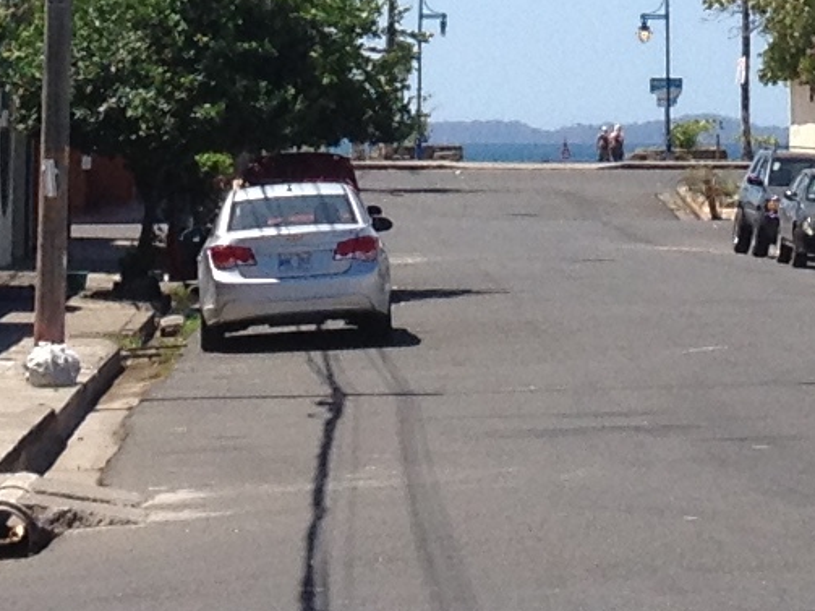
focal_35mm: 227
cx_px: 591
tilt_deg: +6.3
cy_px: -652
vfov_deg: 6.3
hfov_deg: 8.7
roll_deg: +0.8
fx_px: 5343
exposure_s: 1/1623
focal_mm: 4.28
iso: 50
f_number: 2.4
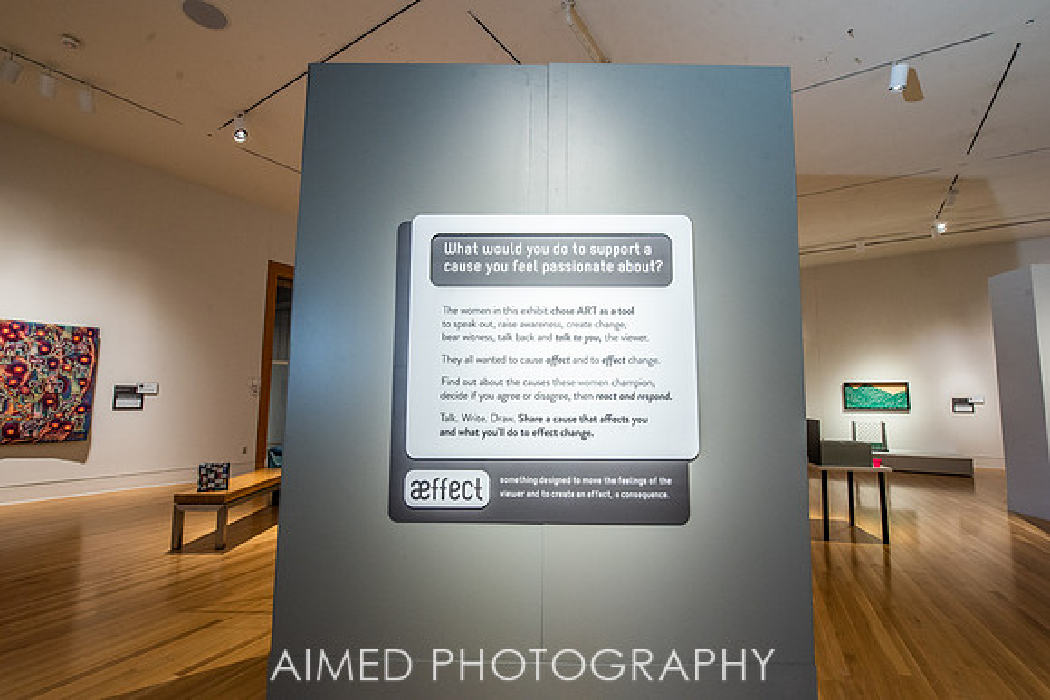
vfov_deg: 73.8
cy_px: 350
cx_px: 525
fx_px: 467
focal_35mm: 16
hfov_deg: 96.7
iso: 1000
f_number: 10
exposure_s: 1/15
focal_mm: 16
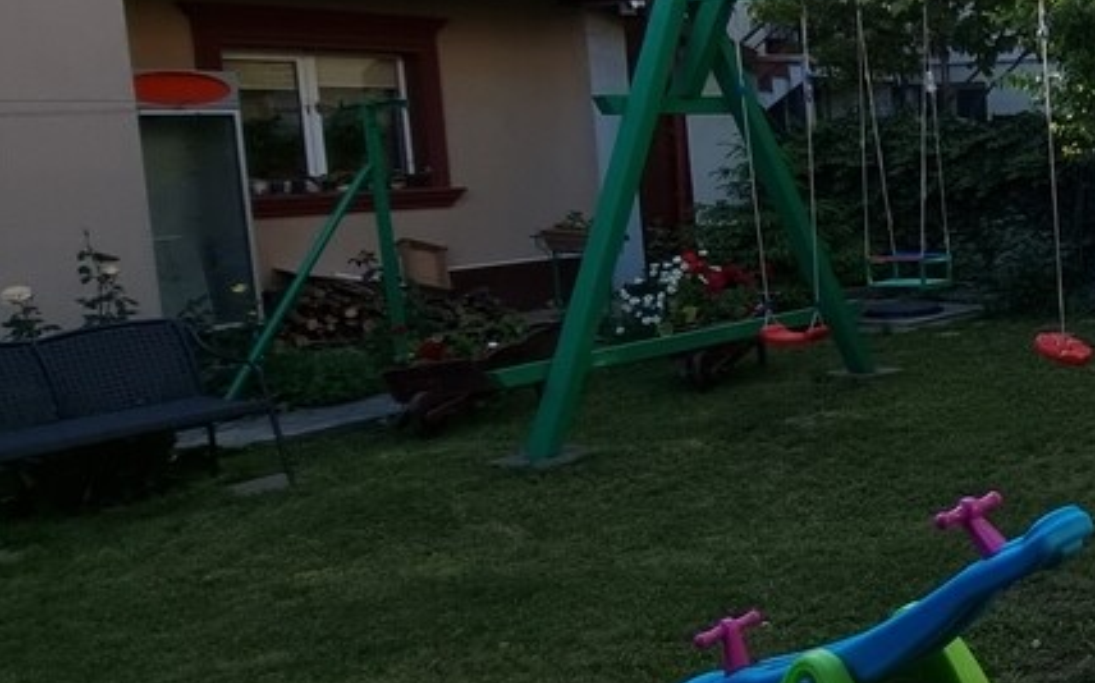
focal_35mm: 33
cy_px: 292
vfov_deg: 38.2
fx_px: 984
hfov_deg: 40.9
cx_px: 1307
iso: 50
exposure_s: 1/347
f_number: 2.2
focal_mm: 2.2
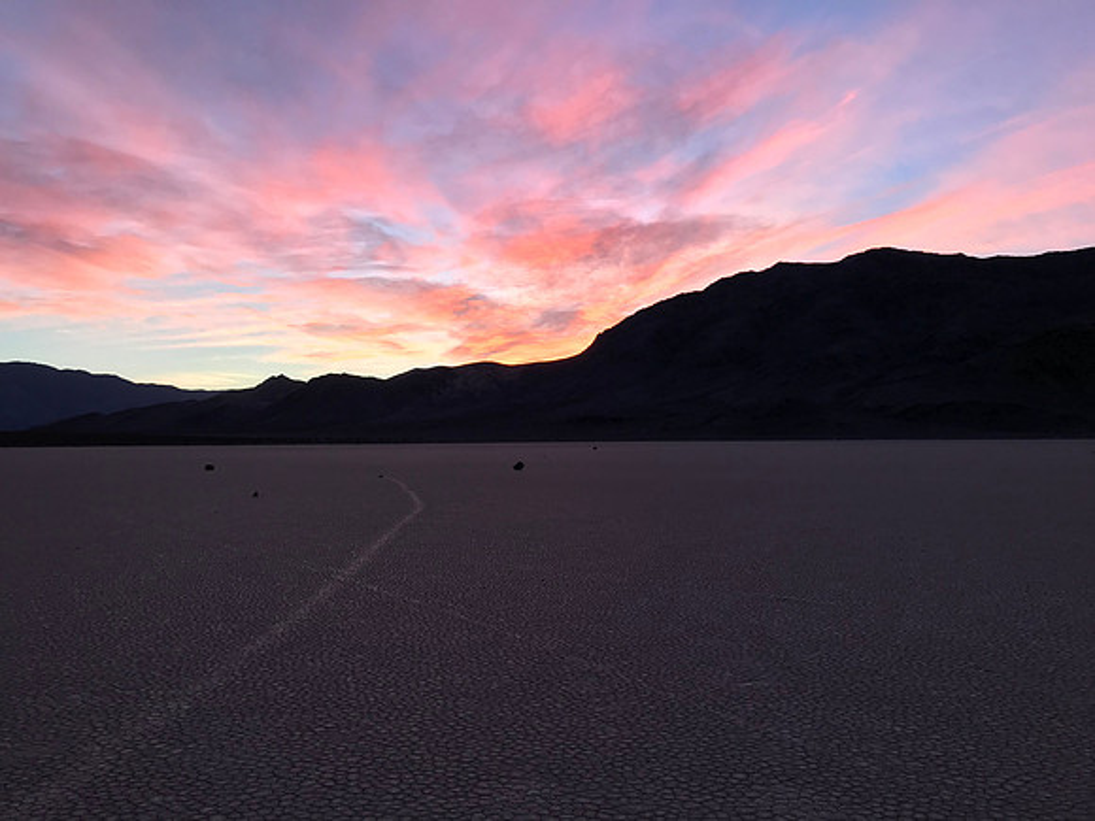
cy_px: 410
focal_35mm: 28
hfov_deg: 63.4
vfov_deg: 49.7
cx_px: 548
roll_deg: +0.9
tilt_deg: +2.0
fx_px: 886
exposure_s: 1/60
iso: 25
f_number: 1.8
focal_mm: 3.99
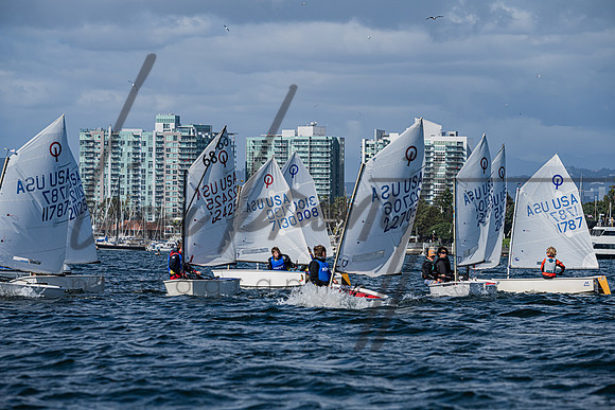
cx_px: 308
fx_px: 3417
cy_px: 205
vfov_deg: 6.9
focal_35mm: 200
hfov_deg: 10.3
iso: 320
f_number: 9
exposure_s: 1/1250
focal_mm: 200
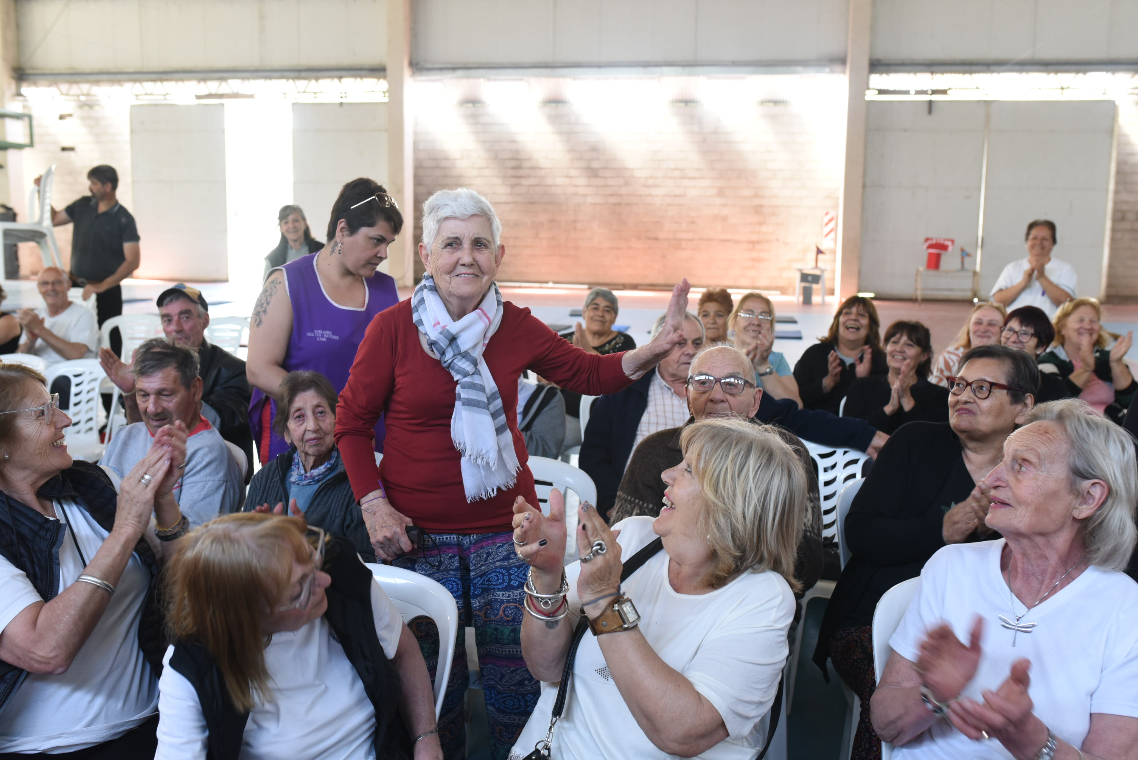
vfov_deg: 37.9
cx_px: 569
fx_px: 1107
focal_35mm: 35
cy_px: 380
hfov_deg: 54.4
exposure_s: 1/100
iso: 1600
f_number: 5
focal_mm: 35
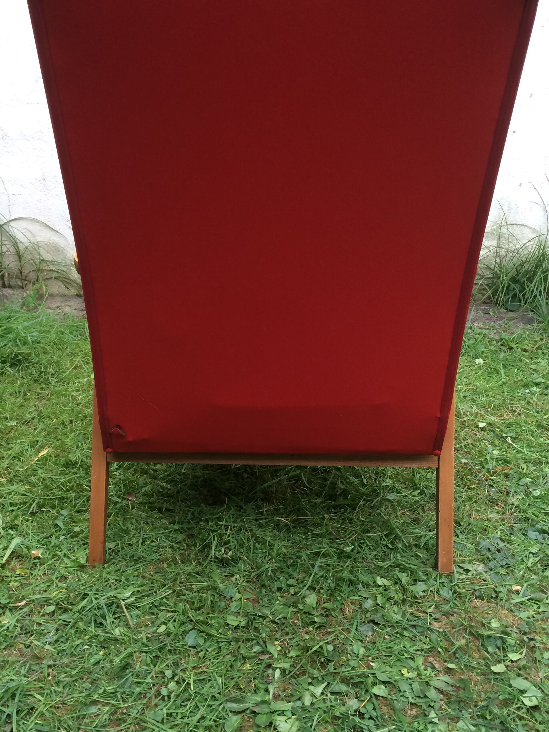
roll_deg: +0.6
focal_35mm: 37
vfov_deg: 50.1
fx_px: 782
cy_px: 389
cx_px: 272
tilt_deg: -21.1
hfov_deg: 38.7
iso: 50
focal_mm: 4.15
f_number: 2.2
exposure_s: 1/33
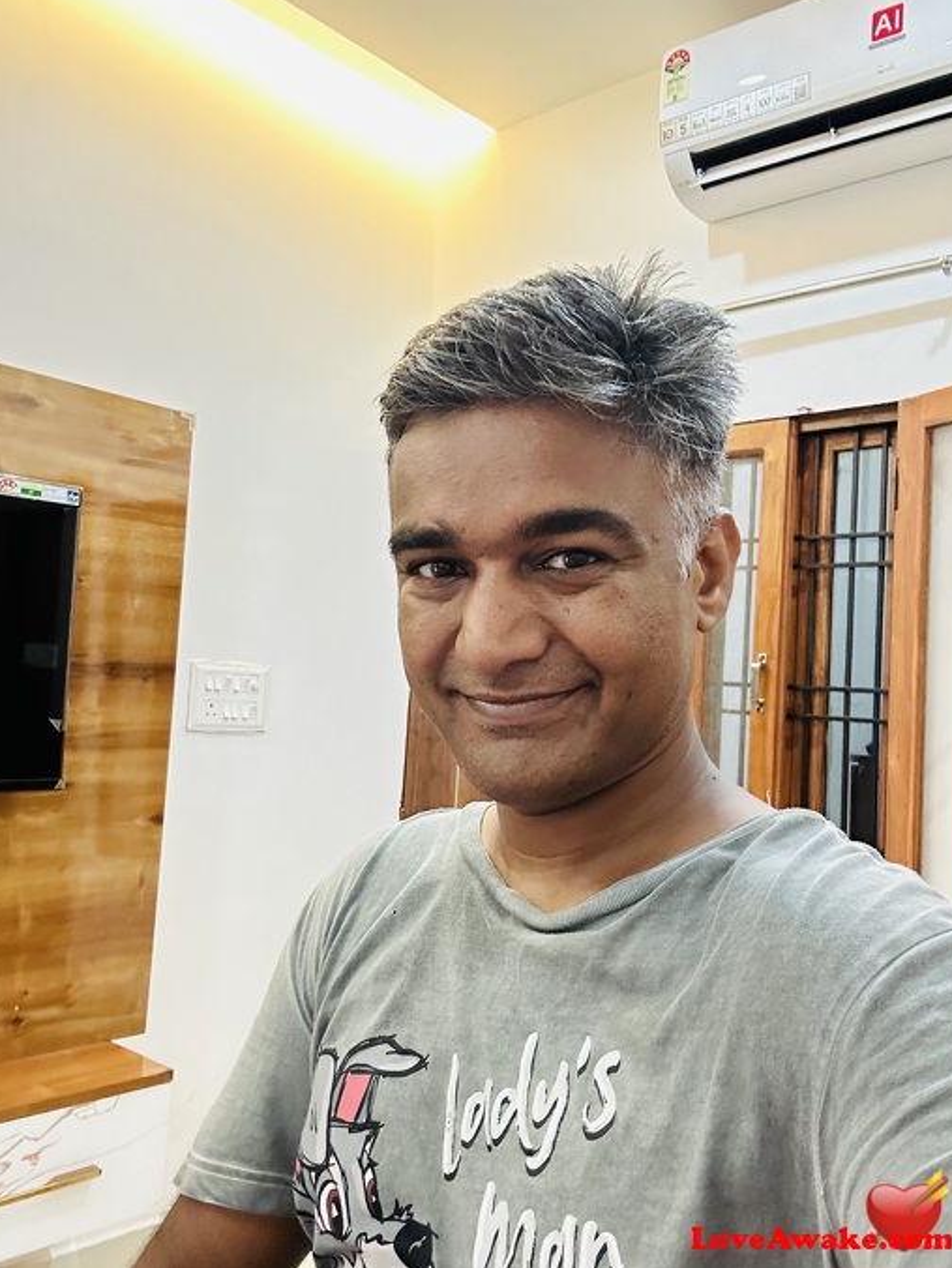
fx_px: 1136
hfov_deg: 45.5
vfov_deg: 58.3
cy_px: 616
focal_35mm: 31
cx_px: 479
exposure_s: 1/33
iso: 250
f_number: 1.9
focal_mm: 2.69
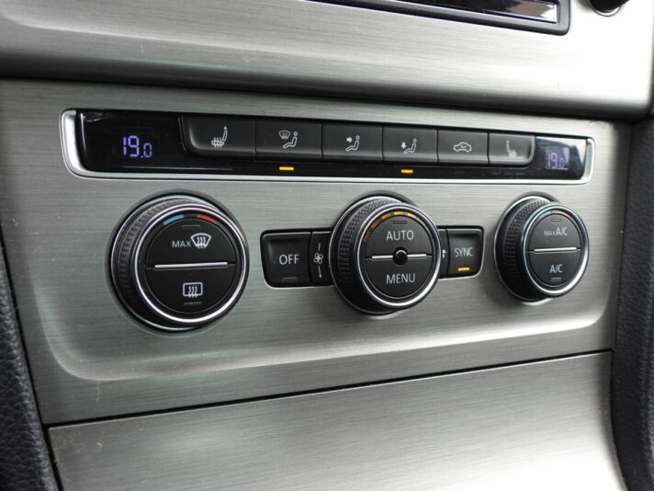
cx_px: 327
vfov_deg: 37.7
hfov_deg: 49.0
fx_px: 718
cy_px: 246
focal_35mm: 38
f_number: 3.2
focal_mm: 6.8
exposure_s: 1/40
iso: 100
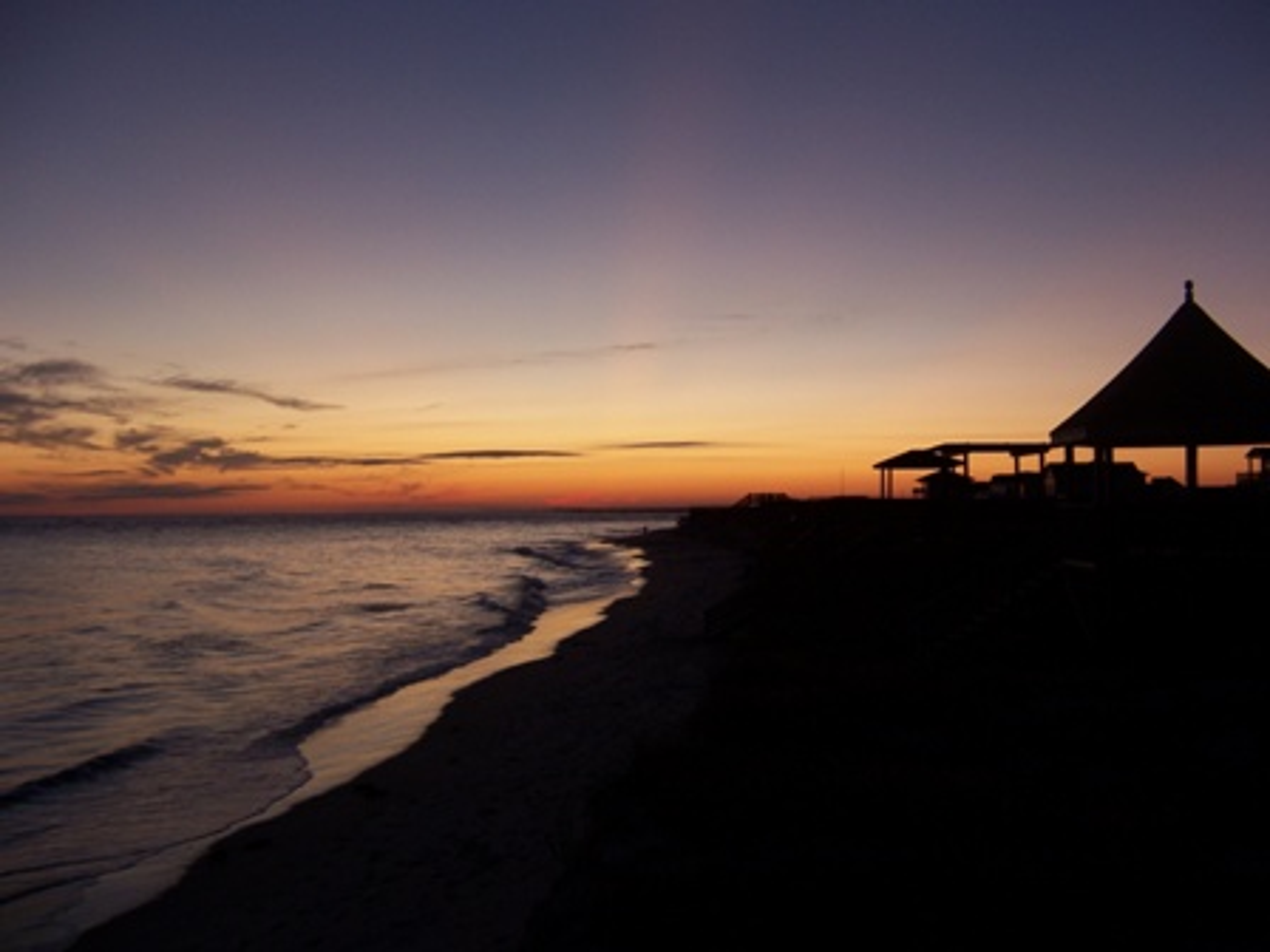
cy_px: 476
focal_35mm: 33
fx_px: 1211
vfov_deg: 42.9
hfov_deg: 55.4
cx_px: 635
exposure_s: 1/20
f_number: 2.8
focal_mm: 5.5
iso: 80
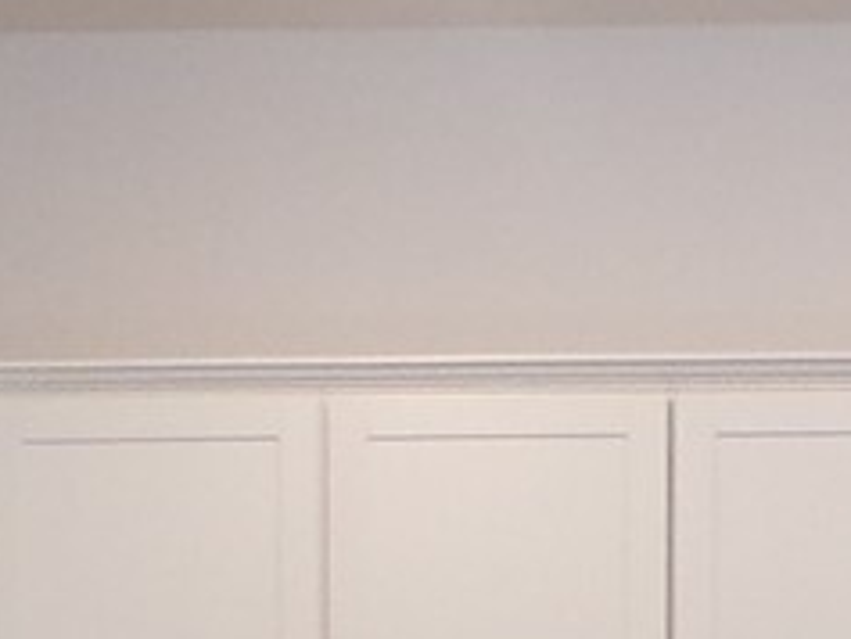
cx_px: 377
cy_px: 1339
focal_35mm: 162
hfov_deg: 12.2
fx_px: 3985
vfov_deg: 8.6
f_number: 3
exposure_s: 1/34
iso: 184
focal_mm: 4.3
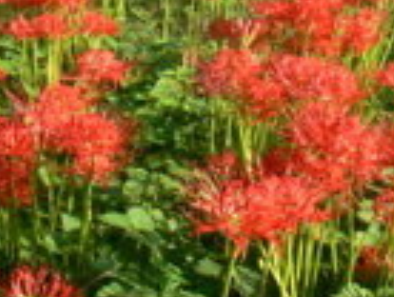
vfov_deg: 9.1
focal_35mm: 162
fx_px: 1847
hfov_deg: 12.1
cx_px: 297
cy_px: -11
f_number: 10
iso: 80
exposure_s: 1/40
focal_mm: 7.4
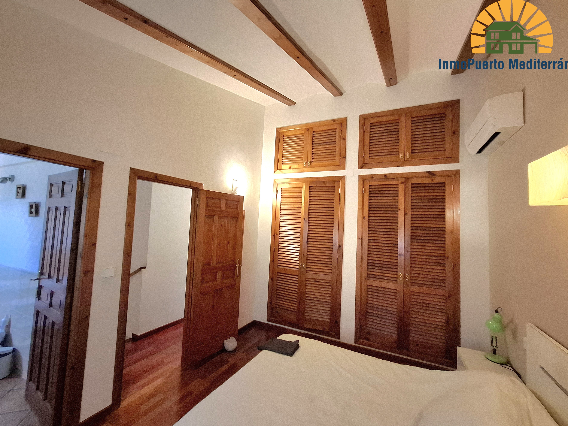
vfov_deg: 85.7
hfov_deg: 102.0
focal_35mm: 14
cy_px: 213
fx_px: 230
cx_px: 293
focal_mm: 1.74
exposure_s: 1/24
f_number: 2.2
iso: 200
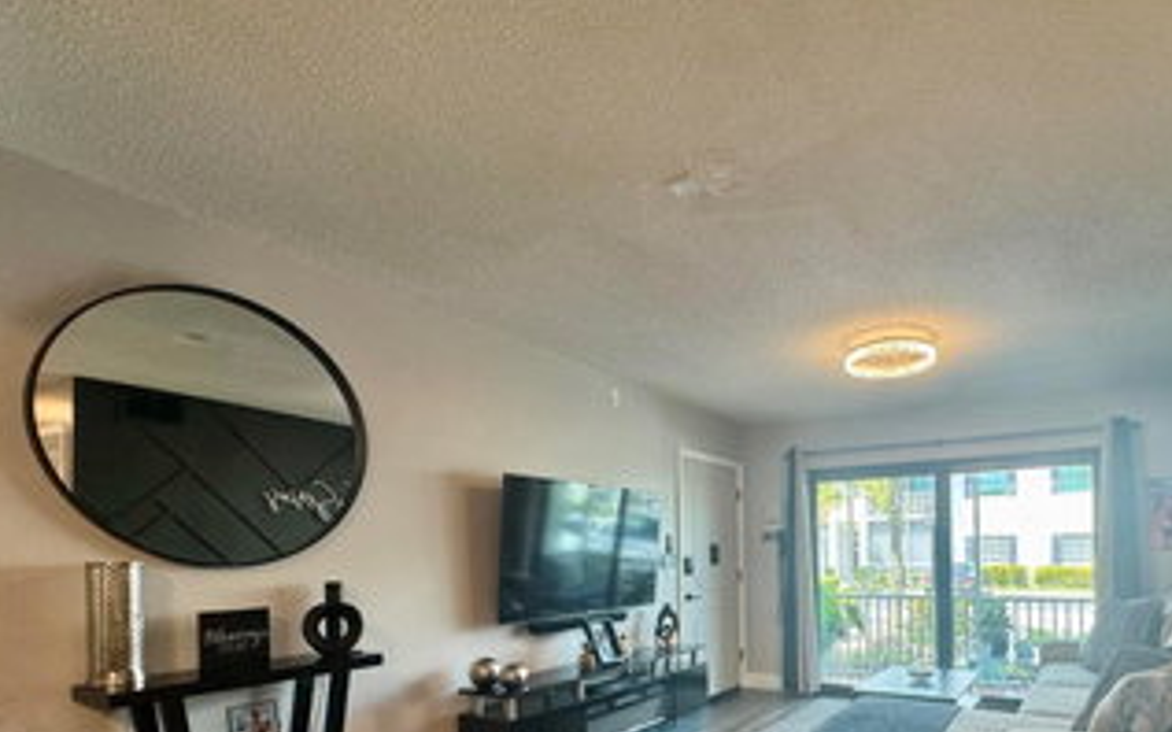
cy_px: 555
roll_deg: +0.3
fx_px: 639
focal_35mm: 20
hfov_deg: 82.9
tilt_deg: +0.1
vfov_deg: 56.5
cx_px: 756
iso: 250
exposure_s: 1/120
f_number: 2.2
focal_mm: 2.22
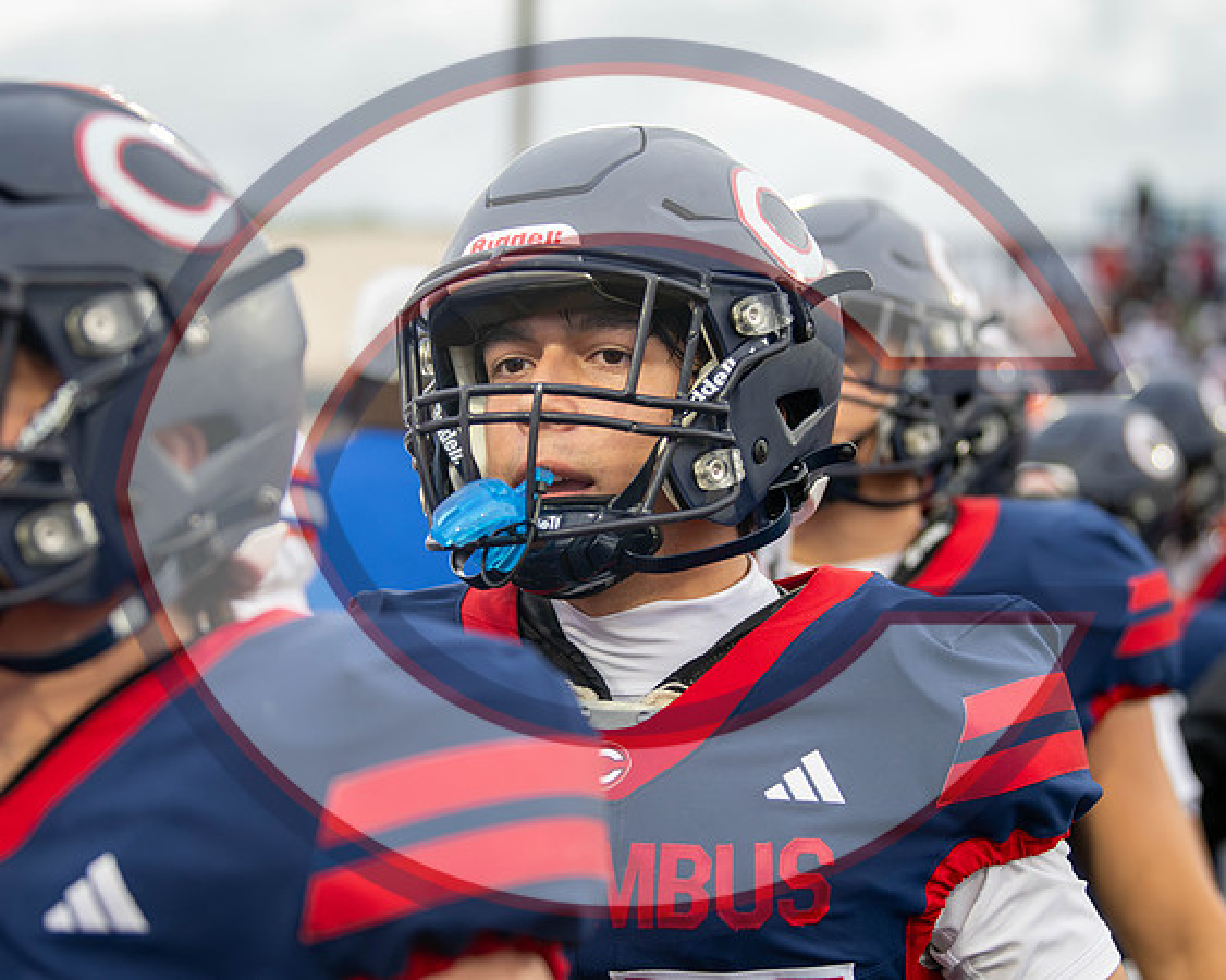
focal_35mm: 94
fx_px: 3422
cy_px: 539
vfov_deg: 16.3
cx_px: 621
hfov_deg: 20.3
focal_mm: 70
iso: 1600
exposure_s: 1/1000
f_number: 2.8
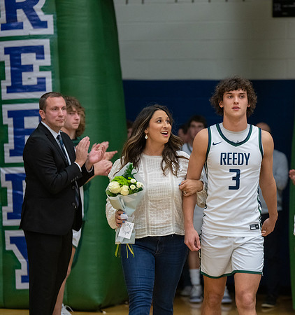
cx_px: 236
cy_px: 158
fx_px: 1638
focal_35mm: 164
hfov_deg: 10.3
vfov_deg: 11.0
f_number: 2.8
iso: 4000
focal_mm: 125
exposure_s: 1/320
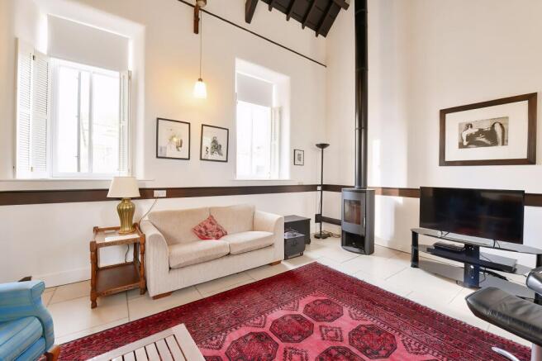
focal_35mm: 14
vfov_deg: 81.2
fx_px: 211
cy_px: 180
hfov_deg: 104.3
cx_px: 271
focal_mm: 14
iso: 250
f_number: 9
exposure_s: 1/15
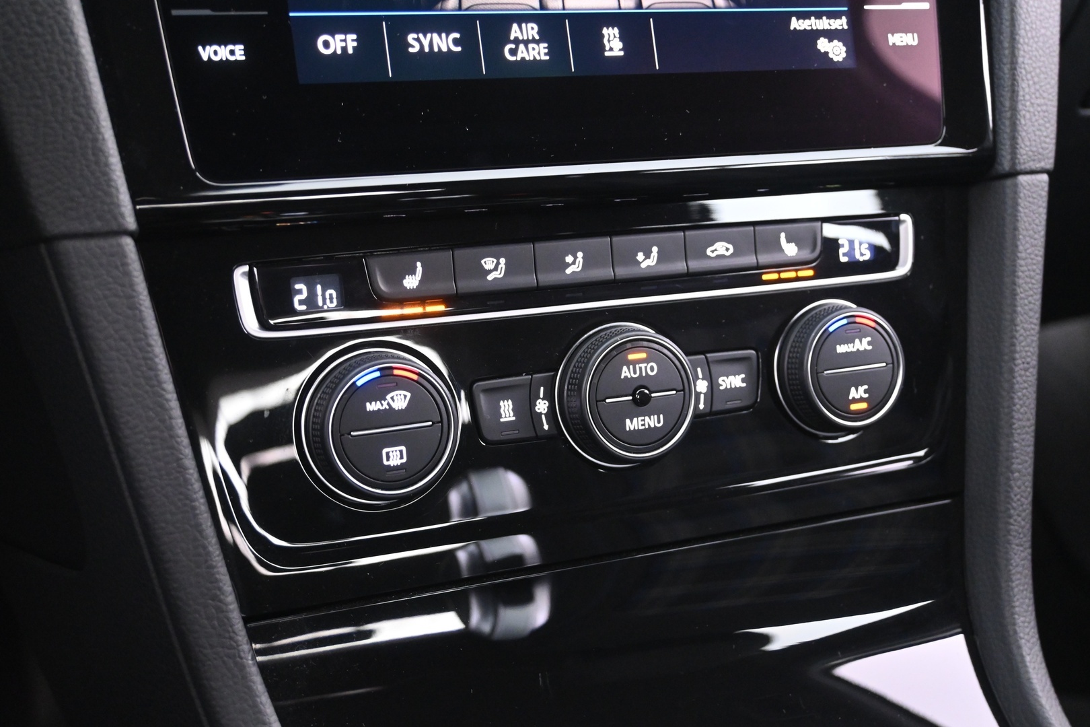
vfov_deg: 30.8
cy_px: 364
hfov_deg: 45.0
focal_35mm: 44
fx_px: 1317
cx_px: 545
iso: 3200
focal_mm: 29
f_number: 4.8
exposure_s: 1/5
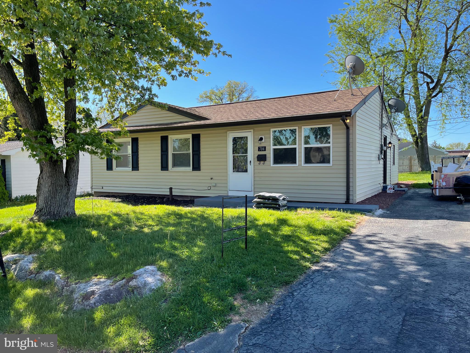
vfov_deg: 53.1
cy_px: 176
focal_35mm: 26
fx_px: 353
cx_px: 235
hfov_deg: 67.3
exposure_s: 1/1109
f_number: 1.6
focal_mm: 5.1
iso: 32
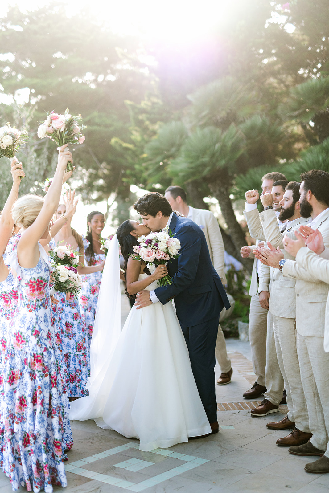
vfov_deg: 39.6
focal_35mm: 50
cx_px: 164
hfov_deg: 27.0
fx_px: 685
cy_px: 246
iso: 640
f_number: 1.6
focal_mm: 50
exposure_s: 1/8000
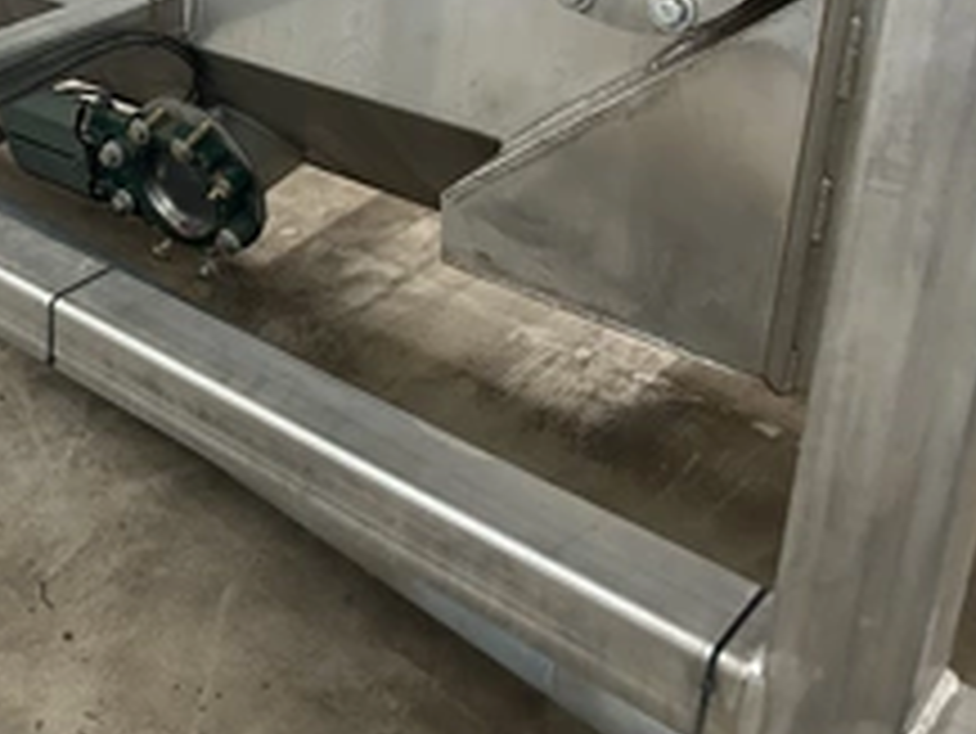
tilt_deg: -23.8
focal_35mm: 48
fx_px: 1354
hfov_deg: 37.8
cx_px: 162
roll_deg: +3.2
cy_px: 99
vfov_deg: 29.3
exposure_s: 1/40
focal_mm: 5.7
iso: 500
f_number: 1.5
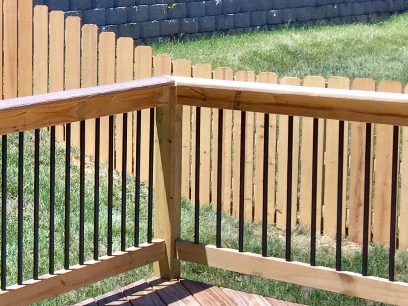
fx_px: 1073
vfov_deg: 16.2
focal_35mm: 91
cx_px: -203
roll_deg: +0.8
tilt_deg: -6.1
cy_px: 102
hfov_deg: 19.0
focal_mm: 4.15
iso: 40
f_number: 2.2
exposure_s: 1/1647
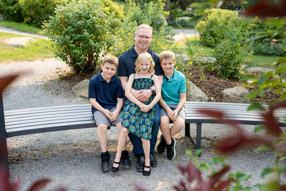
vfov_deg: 33.4
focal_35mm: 40
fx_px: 318
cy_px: 96
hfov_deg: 48.5
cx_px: 143
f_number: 2.8
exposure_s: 1/250
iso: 100
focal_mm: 40
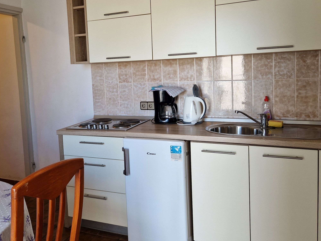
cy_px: 89
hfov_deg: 56.7
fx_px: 297
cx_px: 140
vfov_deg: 43.8
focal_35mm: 32
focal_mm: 5.4
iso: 125
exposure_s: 1/180
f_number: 1.8
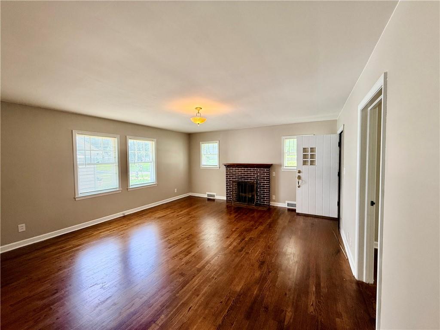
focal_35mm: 14
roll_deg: +0.3
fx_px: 178
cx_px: 220
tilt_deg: -2.0
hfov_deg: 102.1
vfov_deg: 85.7
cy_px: 165
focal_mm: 2.22
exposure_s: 1/120
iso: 160
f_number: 2.2
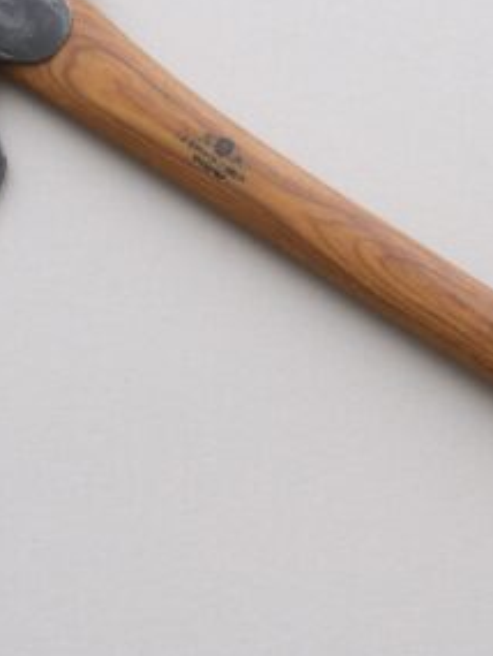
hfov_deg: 8.7
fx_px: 3226
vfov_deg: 11.6
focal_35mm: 170
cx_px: 299
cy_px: 221
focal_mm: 56
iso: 800
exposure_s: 1/8
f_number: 14
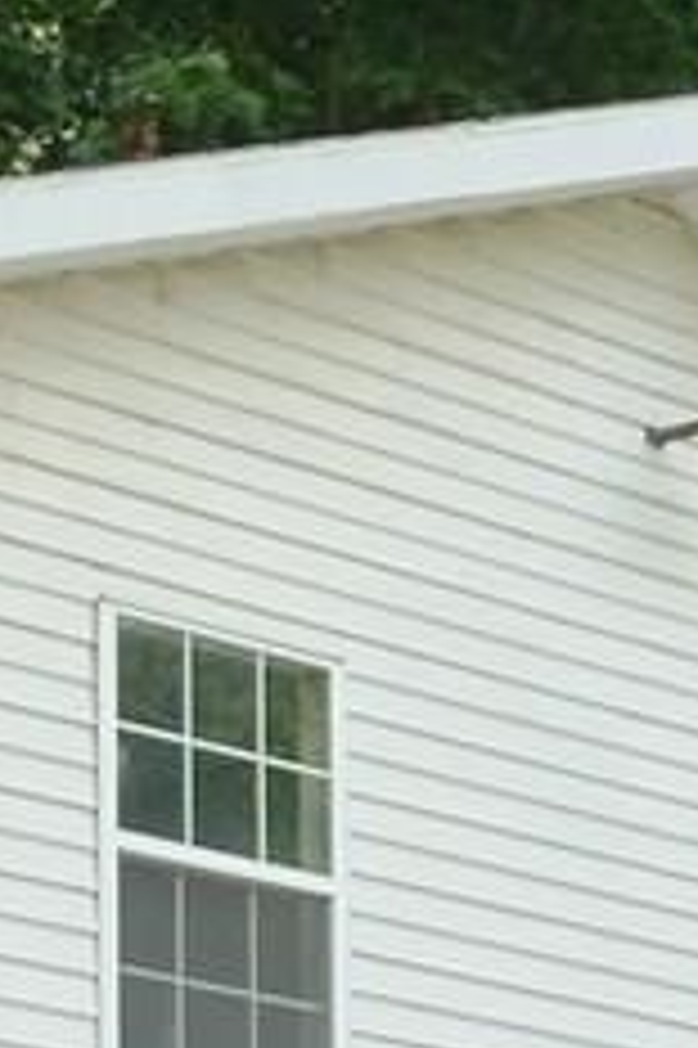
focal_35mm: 192
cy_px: 1313
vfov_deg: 10.5
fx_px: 5592
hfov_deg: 7.0
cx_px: -477
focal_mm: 6.9
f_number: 4
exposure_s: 1/320
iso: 100
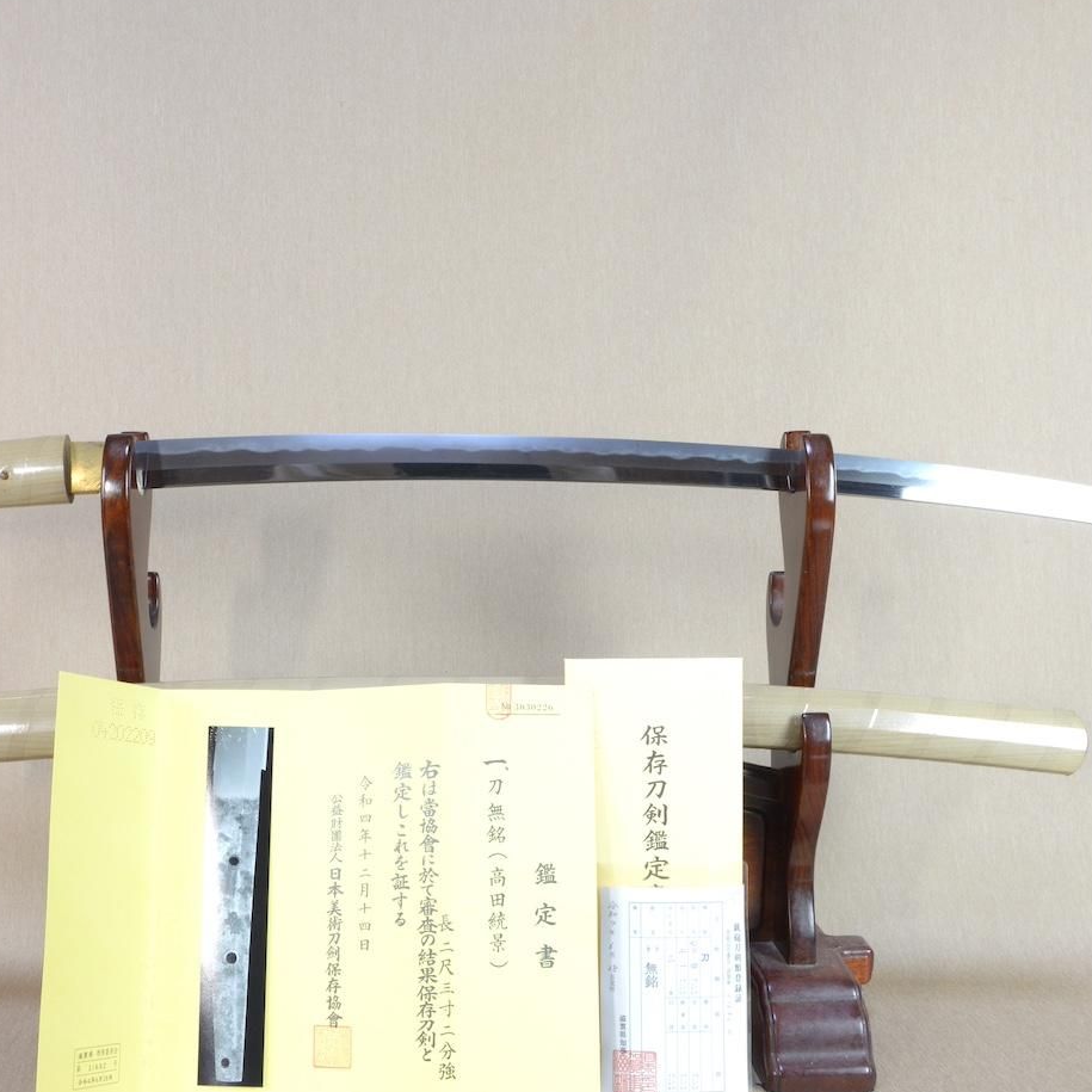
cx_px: 437
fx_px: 1392
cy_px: 539
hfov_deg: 42.6
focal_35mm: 39
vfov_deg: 42.8
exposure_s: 1/2
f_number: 11
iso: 400
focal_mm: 20
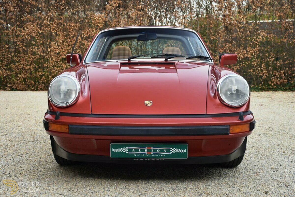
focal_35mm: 48
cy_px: 98
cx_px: 148
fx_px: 393
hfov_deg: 41.1
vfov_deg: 28.1
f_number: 4
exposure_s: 1/160
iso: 200
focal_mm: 32
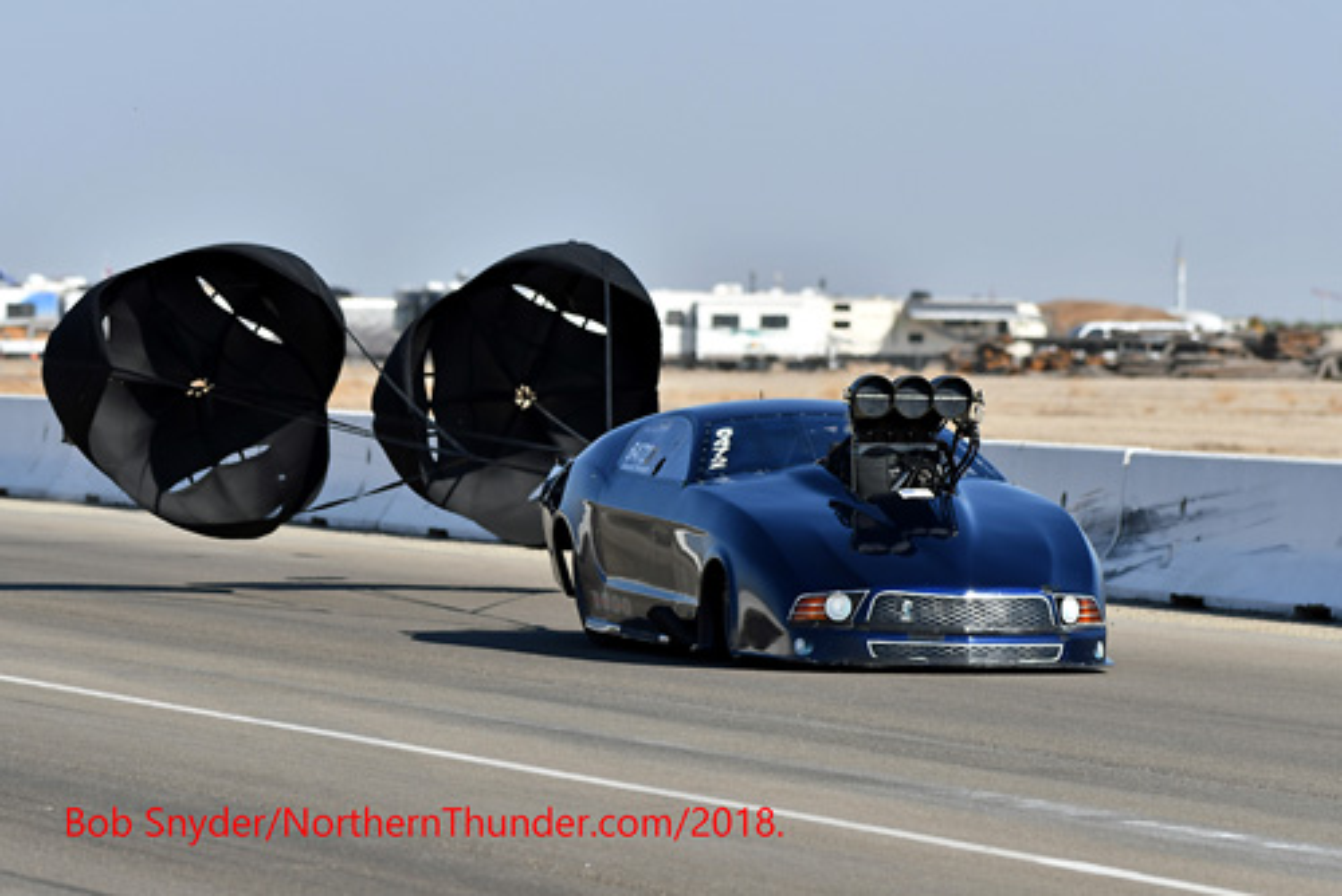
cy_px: 448
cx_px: 671
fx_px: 11189
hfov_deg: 6.9
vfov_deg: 4.6
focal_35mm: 300
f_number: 5.6
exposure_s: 1/1250
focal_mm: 200
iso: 160
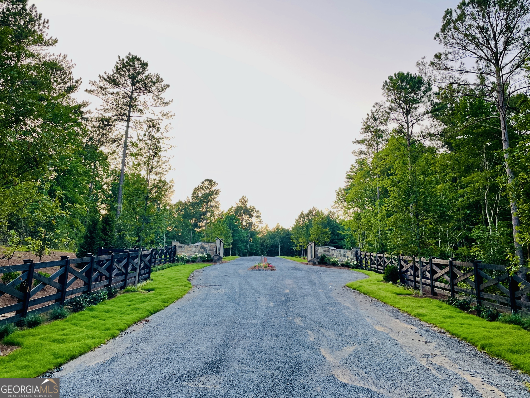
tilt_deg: +15.9
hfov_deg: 67.3
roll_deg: +0.6
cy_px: 199
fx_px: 398
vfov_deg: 53.1
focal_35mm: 26
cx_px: 265
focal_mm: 4.2
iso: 80
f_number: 1.6
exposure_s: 1/121
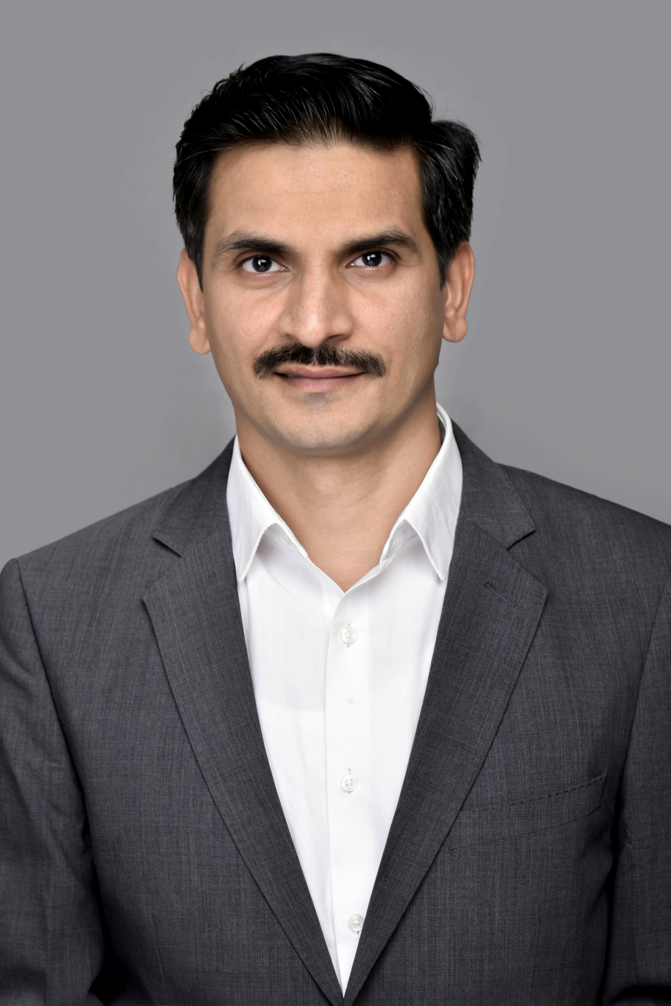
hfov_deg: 13.7
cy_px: 503
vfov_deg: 20.4
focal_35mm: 100
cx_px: 336
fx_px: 2793
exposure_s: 1/160
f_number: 7.1
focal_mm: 100
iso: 160
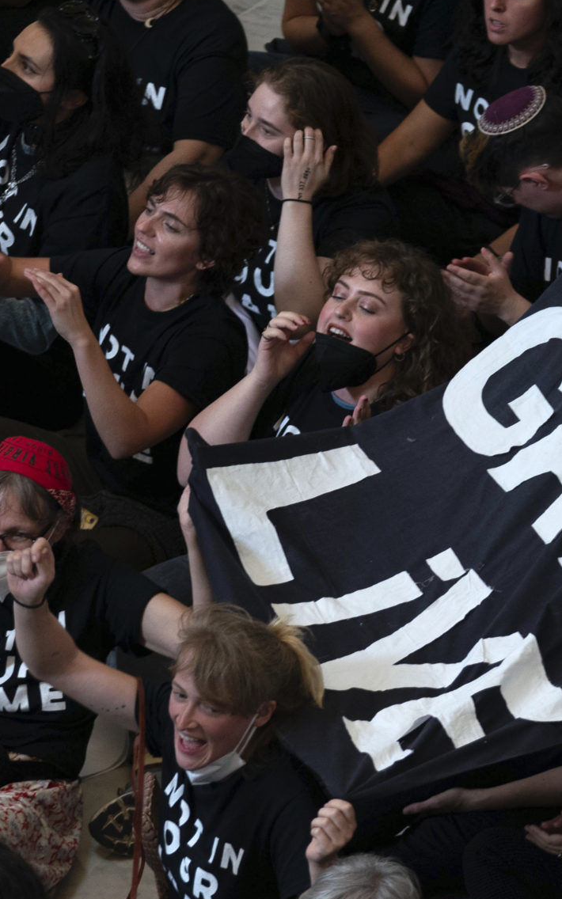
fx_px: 6641
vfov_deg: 7.7
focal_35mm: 271
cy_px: 466
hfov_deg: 4.8
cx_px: 277
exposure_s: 1/250
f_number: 3.2
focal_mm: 118
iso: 1250
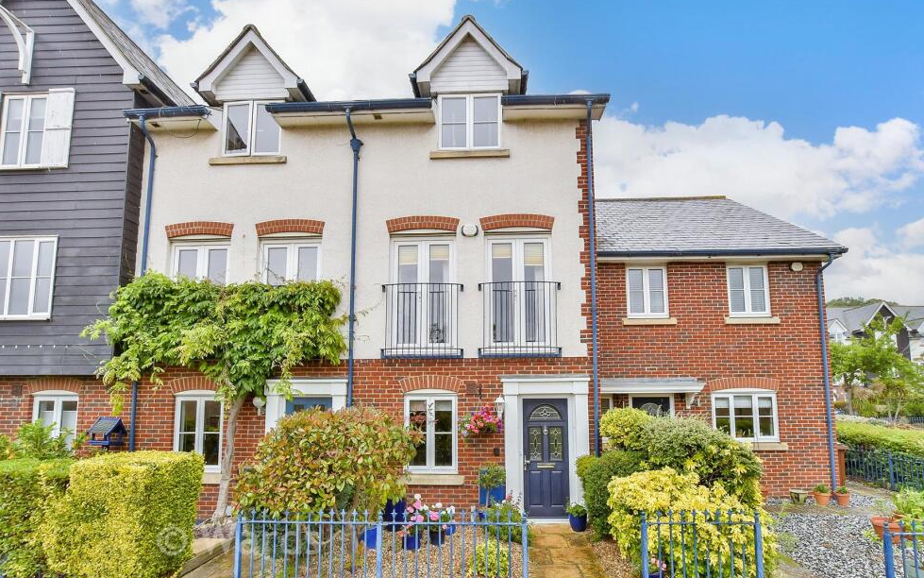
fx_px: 403
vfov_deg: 71.1
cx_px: 471
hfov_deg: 97.8
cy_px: 319
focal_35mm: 16
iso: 500
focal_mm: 10
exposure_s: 1/320
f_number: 9
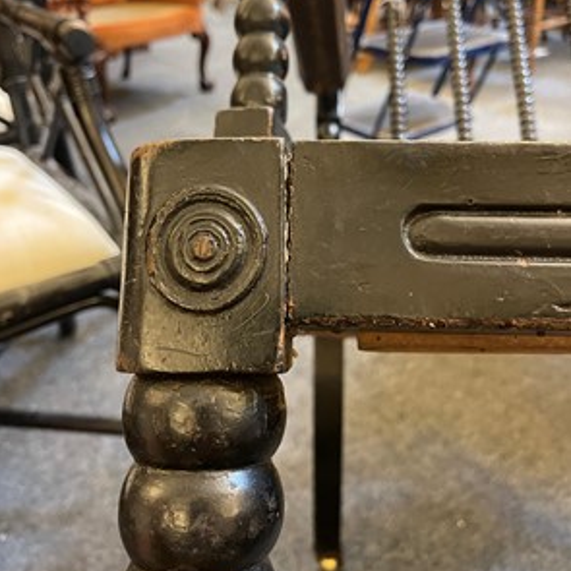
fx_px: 560
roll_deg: +1.4
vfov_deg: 53.8
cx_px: 285
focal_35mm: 30
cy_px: 236
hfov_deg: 54.0
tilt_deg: -28.2
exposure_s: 1/33
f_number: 1.6
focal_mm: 5.1
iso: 500
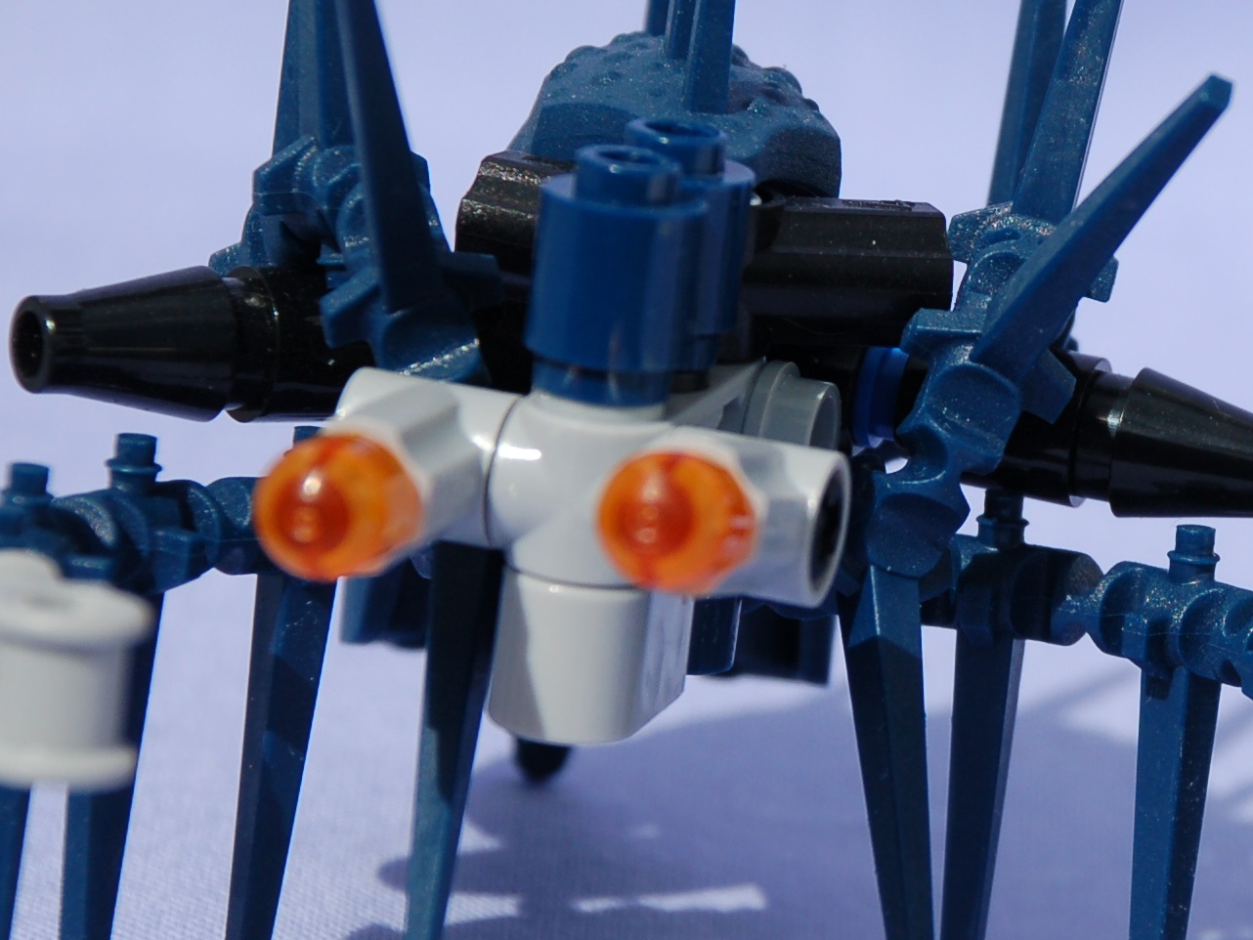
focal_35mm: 241
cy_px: 410
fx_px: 8725
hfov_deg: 8.2
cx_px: 1123
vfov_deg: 6.2
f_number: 8
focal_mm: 80
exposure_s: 1/1000
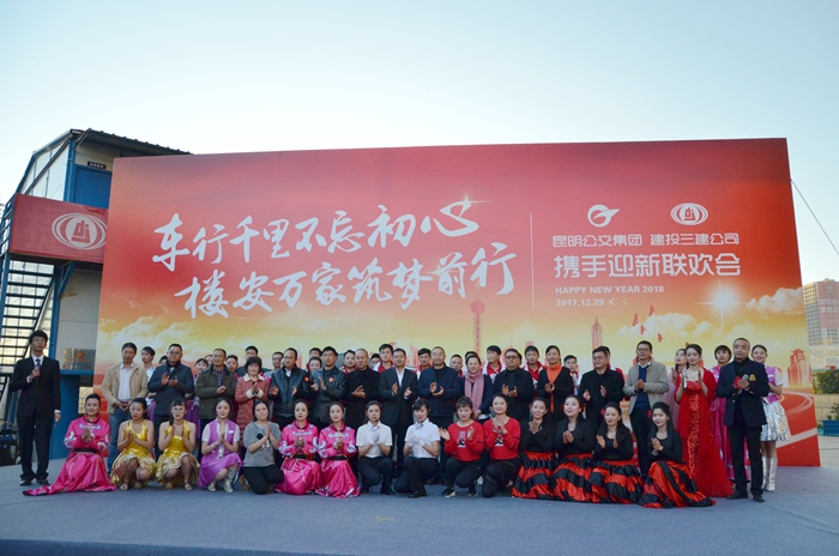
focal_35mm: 27
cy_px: 278
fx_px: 628
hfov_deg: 67.5
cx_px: 420
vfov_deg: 47.8
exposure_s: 1/500
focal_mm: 18
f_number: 3.5
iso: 900
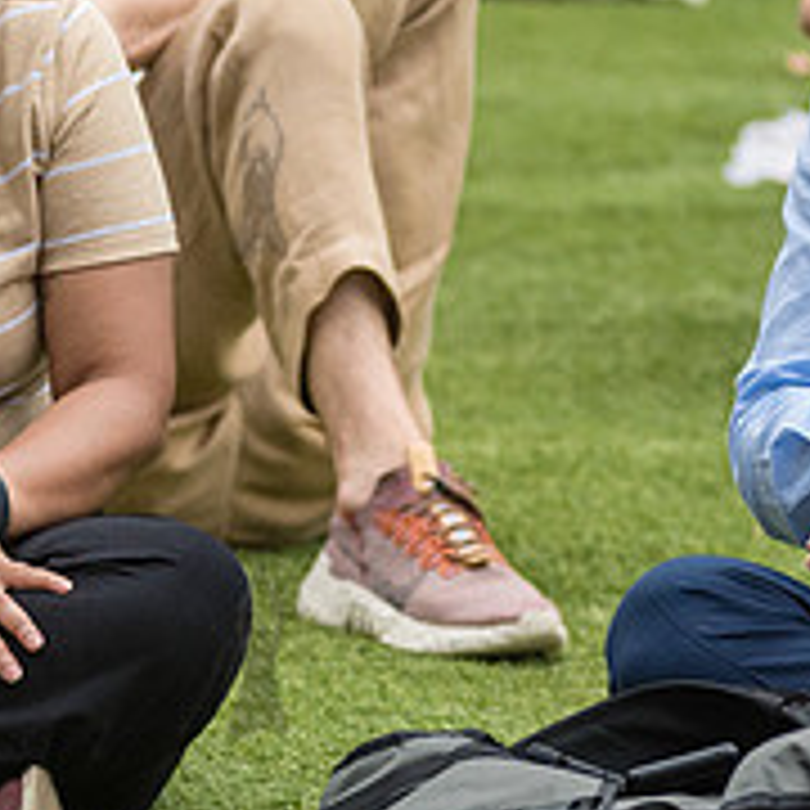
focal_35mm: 450
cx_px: 56
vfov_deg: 3.9
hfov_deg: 3.9
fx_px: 11913
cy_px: 282
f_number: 3.5
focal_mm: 135
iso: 1000
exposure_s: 1/1250
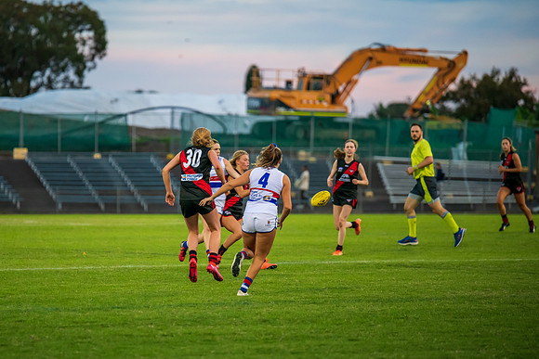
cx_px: 197
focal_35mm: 254
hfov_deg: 8.1
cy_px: 192
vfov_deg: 5.4
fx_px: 3805
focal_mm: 200
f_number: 2.8
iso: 1600
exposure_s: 1/1000
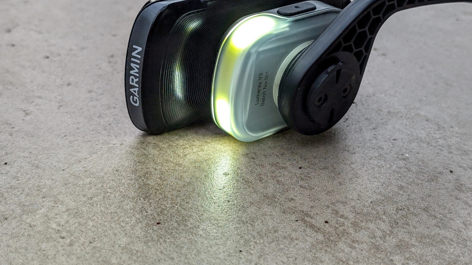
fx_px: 676
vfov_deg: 22.1
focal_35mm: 54
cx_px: 237
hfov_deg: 38.5
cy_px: 89
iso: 26
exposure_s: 1/345
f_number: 1.68
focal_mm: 6.9
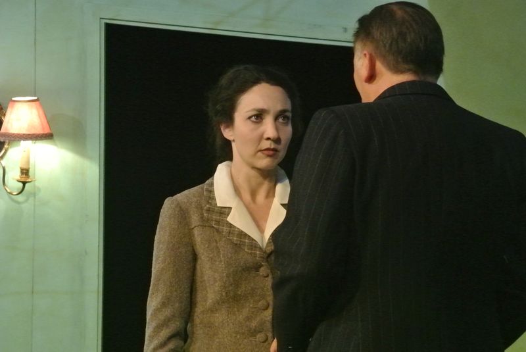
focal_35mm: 242
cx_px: 263
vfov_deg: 5.7
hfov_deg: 8.5
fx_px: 3539
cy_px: 176
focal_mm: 89.9
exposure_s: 1/60
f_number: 9
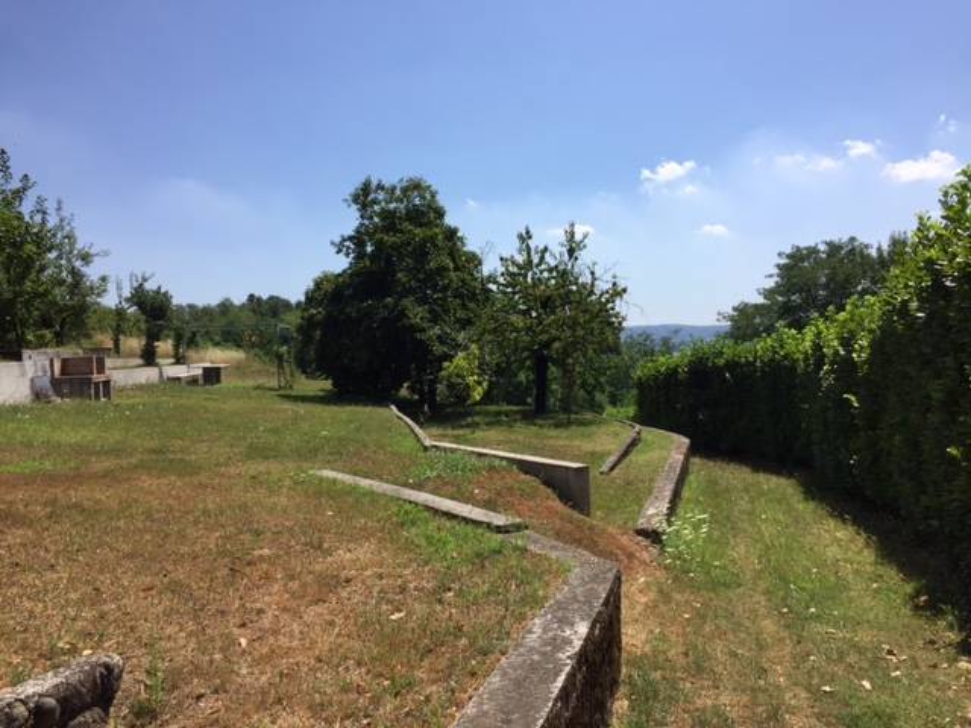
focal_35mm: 29
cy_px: 364
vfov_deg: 48.2
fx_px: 813
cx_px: 486
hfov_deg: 61.7
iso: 32
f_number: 2.2
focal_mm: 4.15
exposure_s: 1/2083
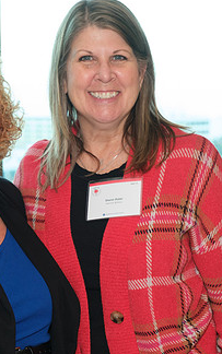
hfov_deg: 11.6
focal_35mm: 113
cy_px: 186
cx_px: 43
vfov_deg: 18.4
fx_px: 1092
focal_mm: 41.4
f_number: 4
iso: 1000
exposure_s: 1/125
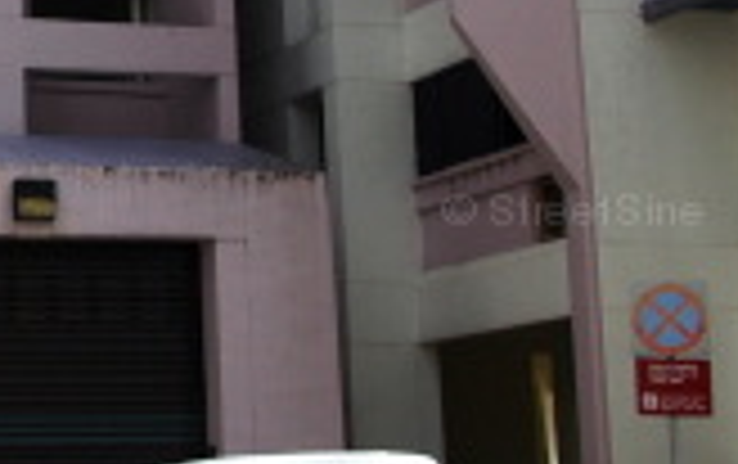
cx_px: -122
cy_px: 110
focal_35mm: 92
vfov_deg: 14.2
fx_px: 1853
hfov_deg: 21.1
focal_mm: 18
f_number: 3.5
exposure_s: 1/2000
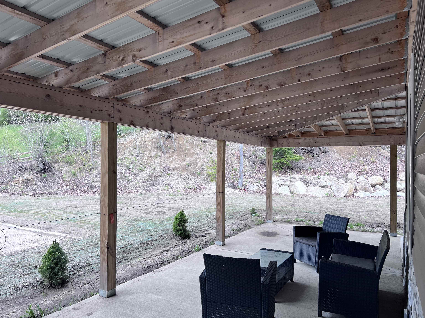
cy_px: 159
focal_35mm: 26
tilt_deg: +1.2
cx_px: 212
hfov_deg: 67.3
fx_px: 319
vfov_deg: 53.1
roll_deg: -0.1
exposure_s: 1/846
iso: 50
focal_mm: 5.7
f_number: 1.5
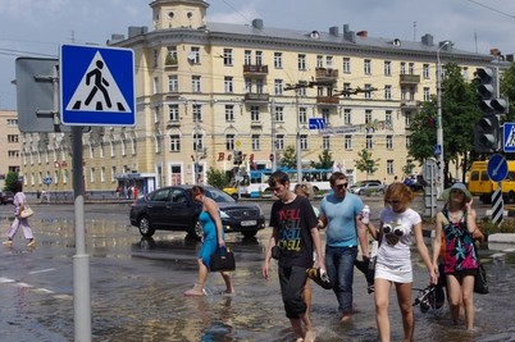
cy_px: 192
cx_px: 309
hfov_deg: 32.8
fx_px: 872
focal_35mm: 61
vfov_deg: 22.2
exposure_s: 1/500
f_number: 9
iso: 200
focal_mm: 32.5
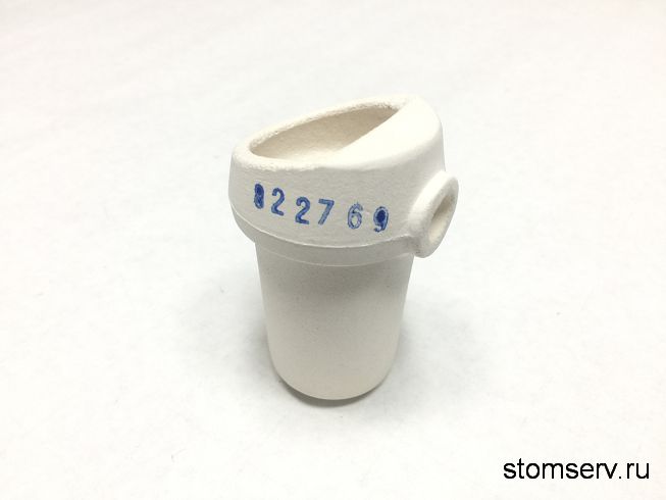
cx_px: 333
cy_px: 250
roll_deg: +0.8
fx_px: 558
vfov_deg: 48.2
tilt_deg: -41.2
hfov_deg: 61.7
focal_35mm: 29
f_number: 2.2
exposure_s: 1/33
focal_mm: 4.15
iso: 32
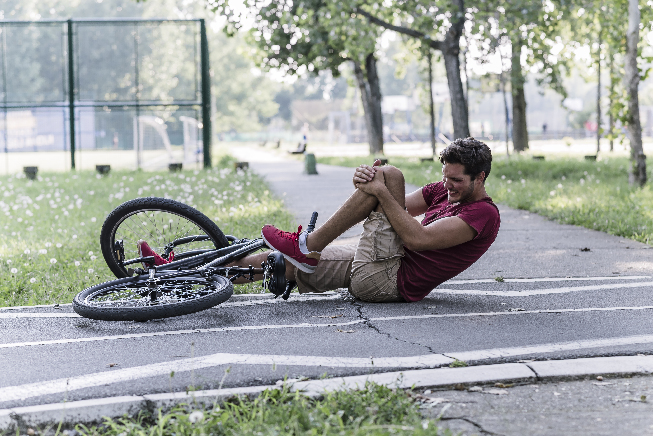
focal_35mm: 85
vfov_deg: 16.1
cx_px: 326
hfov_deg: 23.9
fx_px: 1542
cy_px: 218
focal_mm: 85
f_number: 3.5
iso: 250
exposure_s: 1/200
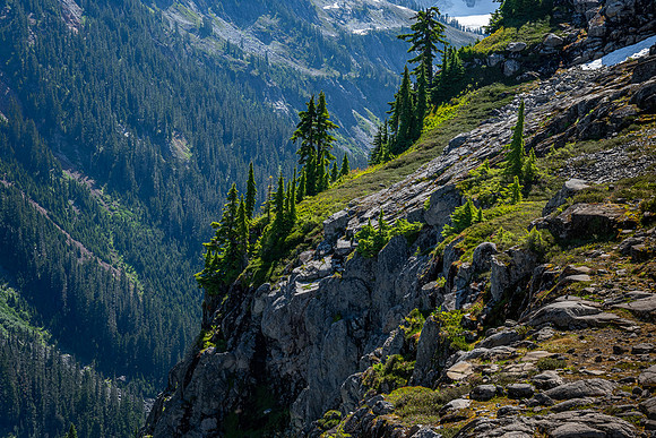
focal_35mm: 85
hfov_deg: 23.9
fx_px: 1549
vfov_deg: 16.1
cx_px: 328
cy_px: 219
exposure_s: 1/250
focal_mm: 85
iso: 500
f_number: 16
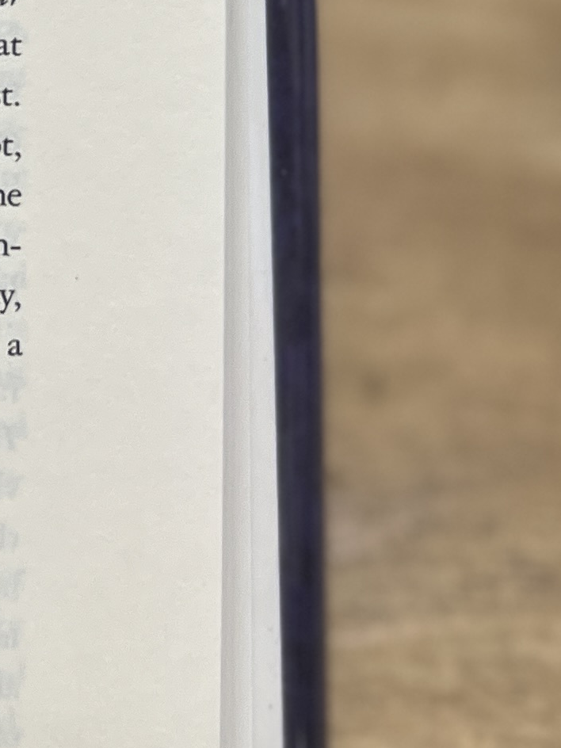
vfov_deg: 17.1
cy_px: -97
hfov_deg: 11.8
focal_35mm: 111
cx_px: -601
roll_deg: +4.1
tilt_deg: -43.0
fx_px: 2399
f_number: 1.5
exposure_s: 1/120
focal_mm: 5.7
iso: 80
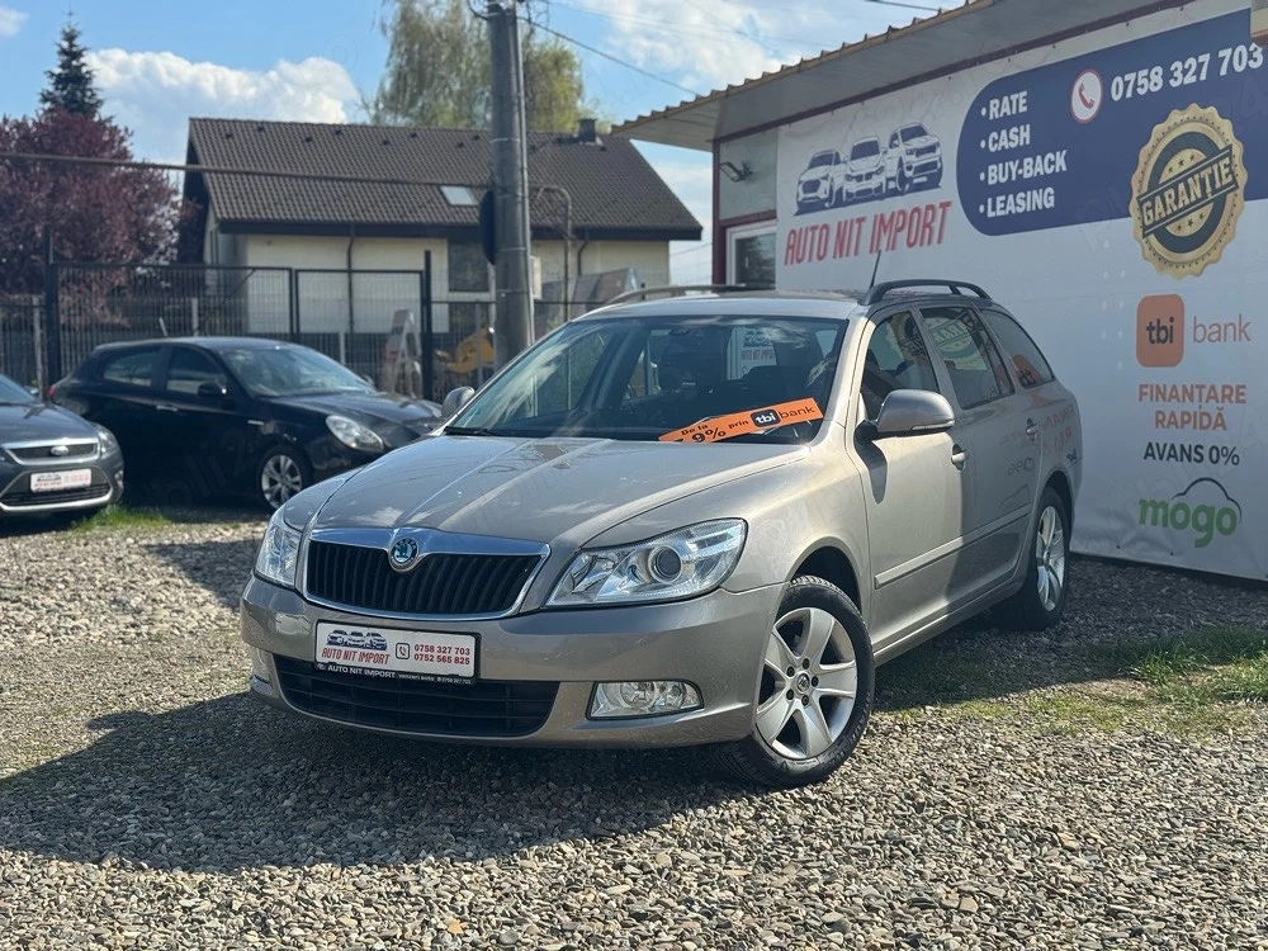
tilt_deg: -3.5
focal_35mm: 48
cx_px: 634
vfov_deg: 30.3
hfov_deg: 39.7
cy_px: 476
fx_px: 1758
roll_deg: +0.6
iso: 64
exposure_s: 1/4049
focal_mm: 6.76
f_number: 1.78
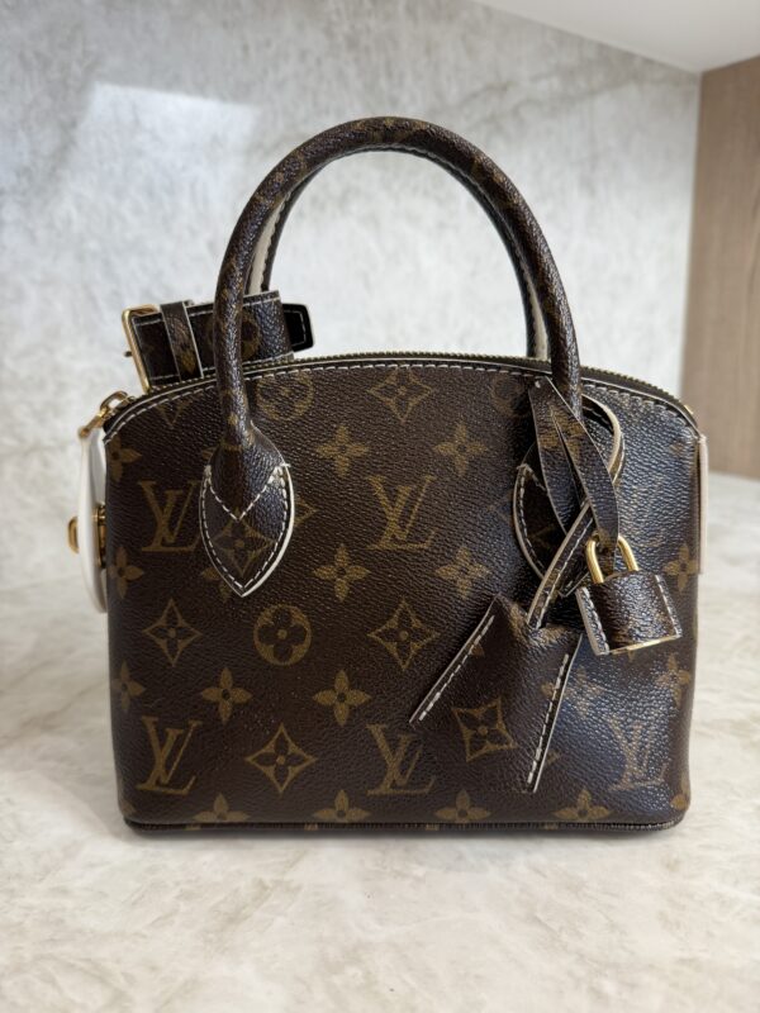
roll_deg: +0.5
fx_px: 703
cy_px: 506
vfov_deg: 71.6
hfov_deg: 56.8
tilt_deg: -14.4
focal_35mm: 24
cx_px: 380
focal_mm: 6.76
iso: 200
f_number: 1.78
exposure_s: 1/120
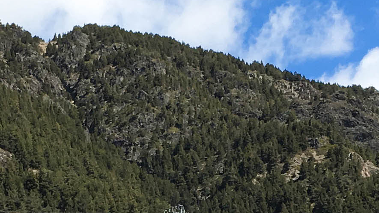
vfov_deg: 8.0
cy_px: 426
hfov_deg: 14.9
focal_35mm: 144
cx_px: 123
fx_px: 1447
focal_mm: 4.15
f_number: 2.2
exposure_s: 1/1400
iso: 25
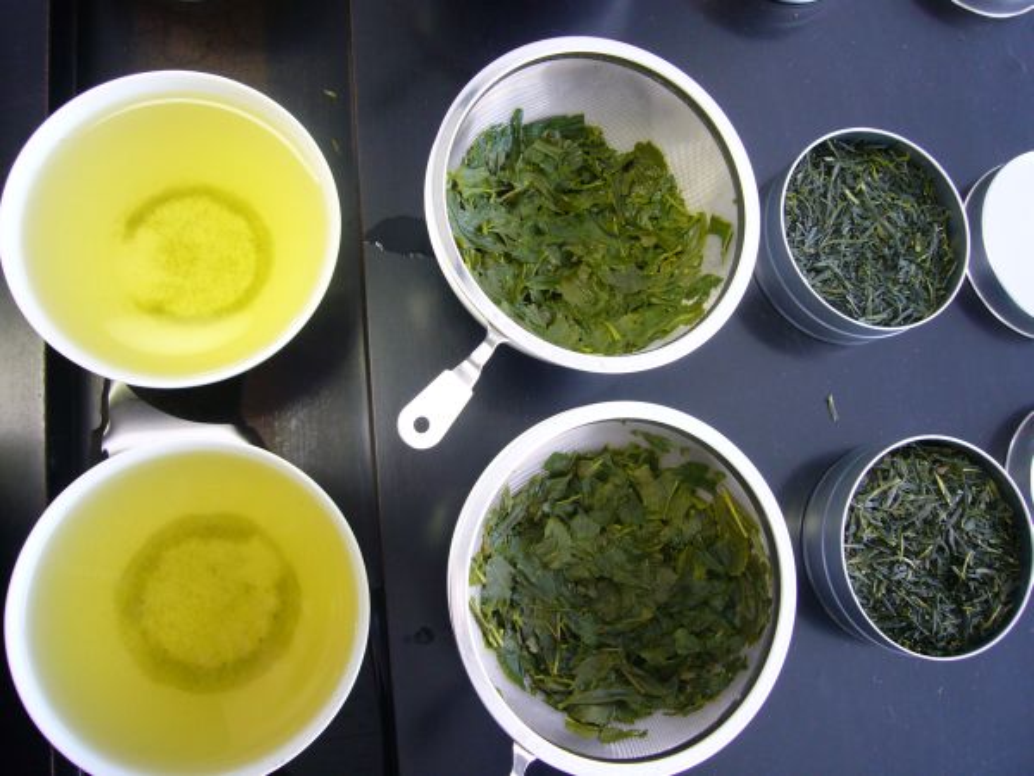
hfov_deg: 61.7
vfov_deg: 48.2
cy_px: 388
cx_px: 517
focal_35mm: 29
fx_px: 866
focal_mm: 4.7
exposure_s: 1/15
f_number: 2.8
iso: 125
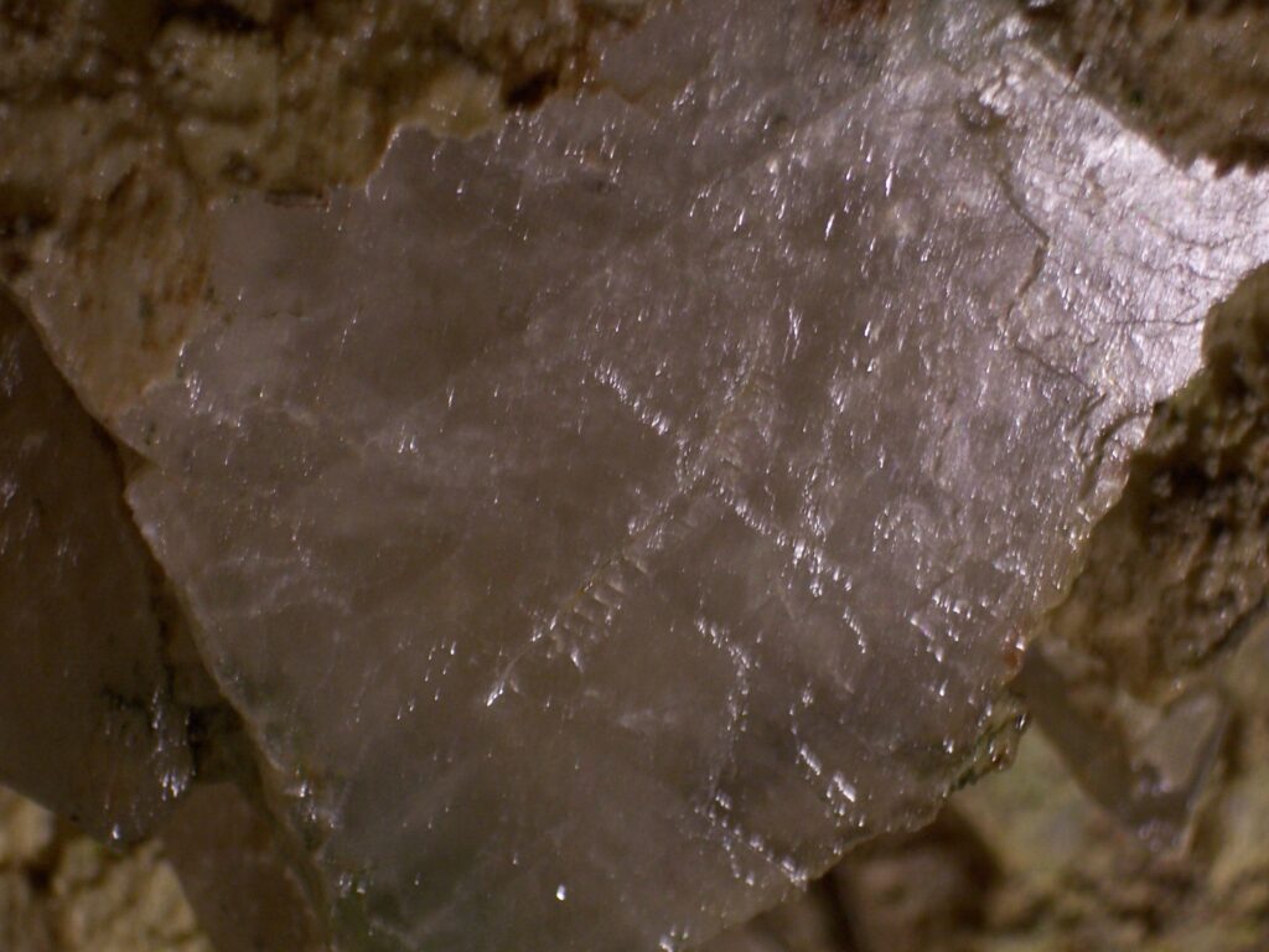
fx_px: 3739
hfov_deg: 19.3
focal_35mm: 102
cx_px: 634
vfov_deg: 14.5
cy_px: 476
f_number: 4.6
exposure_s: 1/8
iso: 160
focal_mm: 16.8
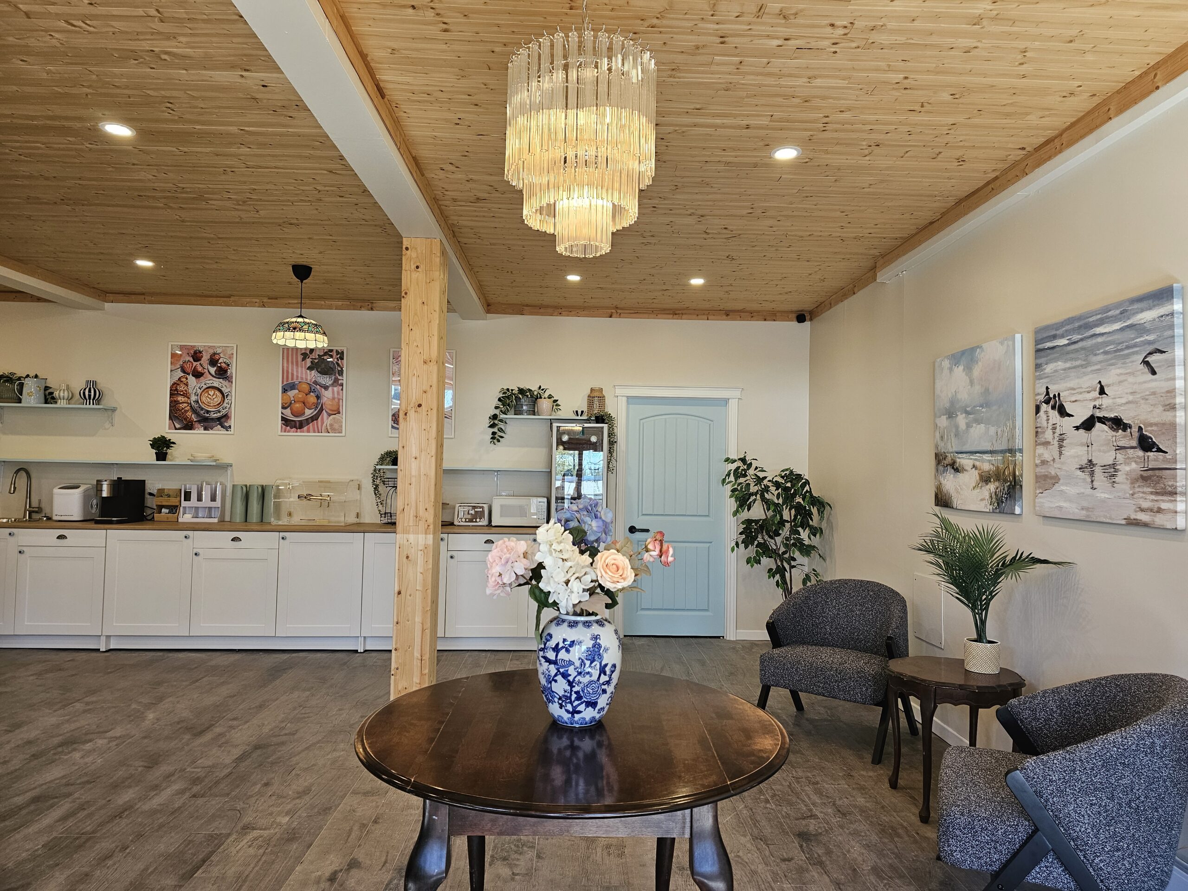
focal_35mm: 23
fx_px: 789
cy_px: 446
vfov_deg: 58.9
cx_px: 594
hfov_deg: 73.9
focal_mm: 6.3
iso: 125
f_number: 1.7
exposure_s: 1/120
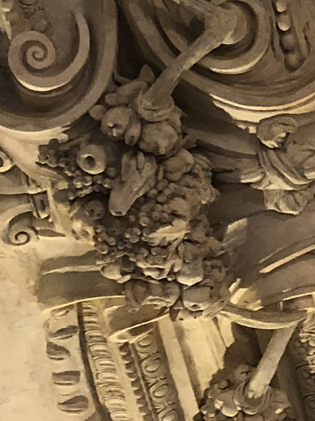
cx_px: 766
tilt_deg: +47.9
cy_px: 297
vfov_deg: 13.2
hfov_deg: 9.0
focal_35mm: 149
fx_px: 1808
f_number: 1.8
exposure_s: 1/17
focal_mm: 4
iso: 80
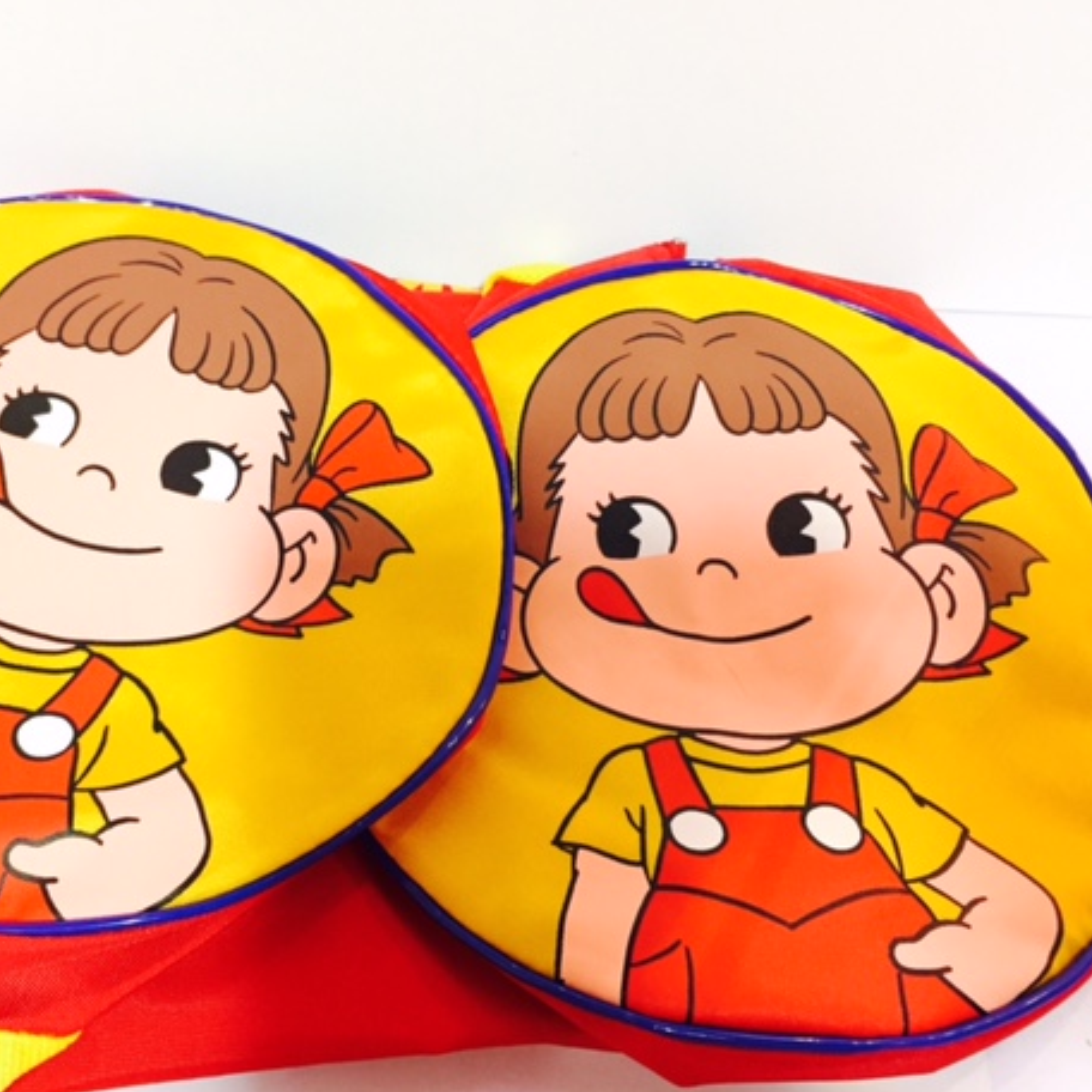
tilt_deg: -54.9
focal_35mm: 36
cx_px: 400
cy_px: 548
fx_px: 1285
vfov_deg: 46.0
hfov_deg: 45.6
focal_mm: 4.15
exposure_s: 1/33
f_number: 2.2
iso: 200
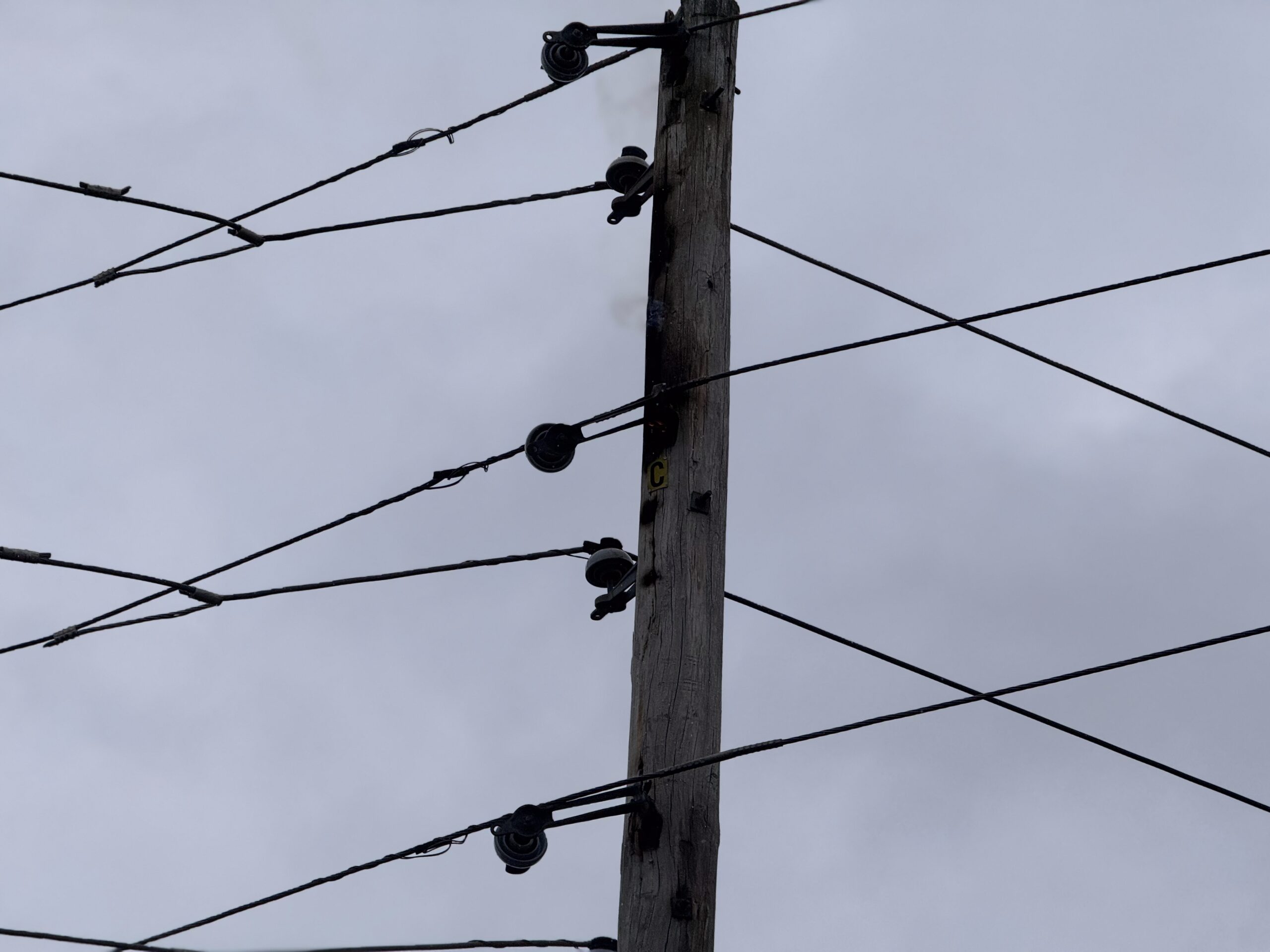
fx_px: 4403
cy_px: 476
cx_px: 635
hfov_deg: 16.4
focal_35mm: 120
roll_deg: +0.9
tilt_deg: +43.3
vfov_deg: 12.3
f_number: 2.8
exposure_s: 1/2611
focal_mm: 15.66
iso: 50
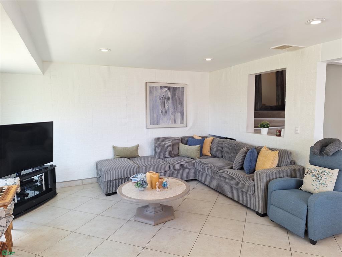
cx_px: 171
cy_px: 128
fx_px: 227
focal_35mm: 23
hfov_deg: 73.9
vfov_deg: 58.9
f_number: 1.8
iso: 64
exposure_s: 1/120
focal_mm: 5.54
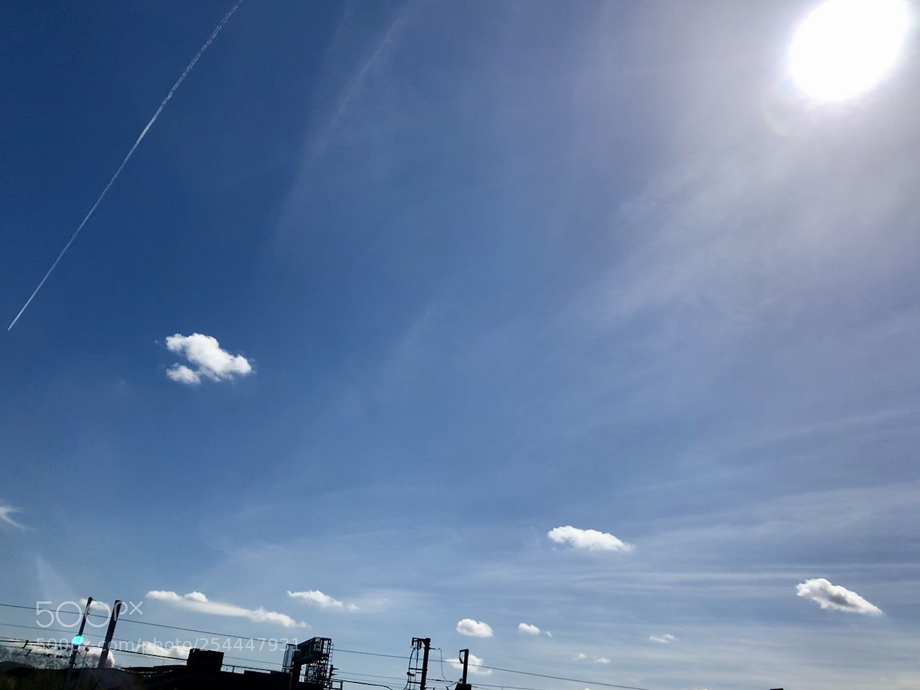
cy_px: 345
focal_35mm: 28
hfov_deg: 63.5
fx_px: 744
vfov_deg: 49.7
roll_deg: -6.8
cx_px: 460
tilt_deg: +27.7
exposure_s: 1/9615
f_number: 1.8
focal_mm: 3.99
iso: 25
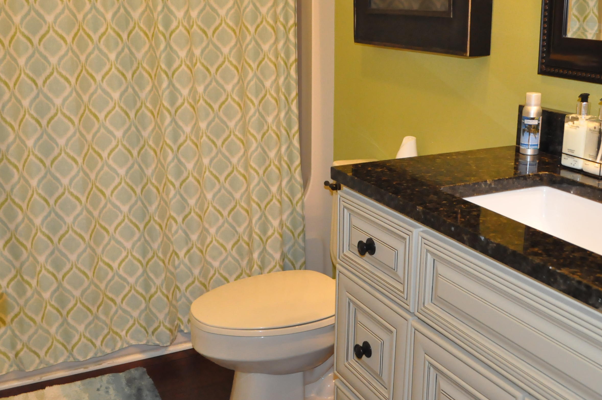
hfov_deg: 46.4
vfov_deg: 31.8
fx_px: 701
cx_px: 326
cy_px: 173
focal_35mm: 42
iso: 3200
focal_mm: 22
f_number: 5.6
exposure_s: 1/80
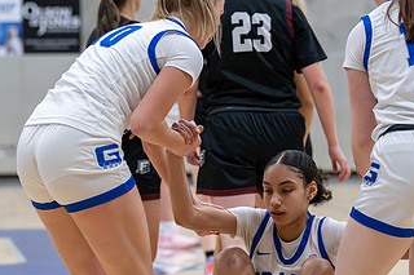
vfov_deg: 7.3
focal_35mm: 186
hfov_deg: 11.1
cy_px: 279
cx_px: 196
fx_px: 2138
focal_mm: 85
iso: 8000
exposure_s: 1/1000
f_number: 2.8
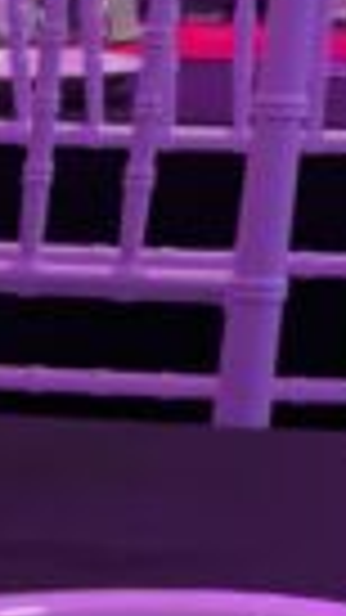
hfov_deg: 6.6
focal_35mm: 184
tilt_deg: +5.6
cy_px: -576
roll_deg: -0.4
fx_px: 3003
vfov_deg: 10.8
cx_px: 216
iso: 250
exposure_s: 1/40
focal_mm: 3
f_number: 1.8
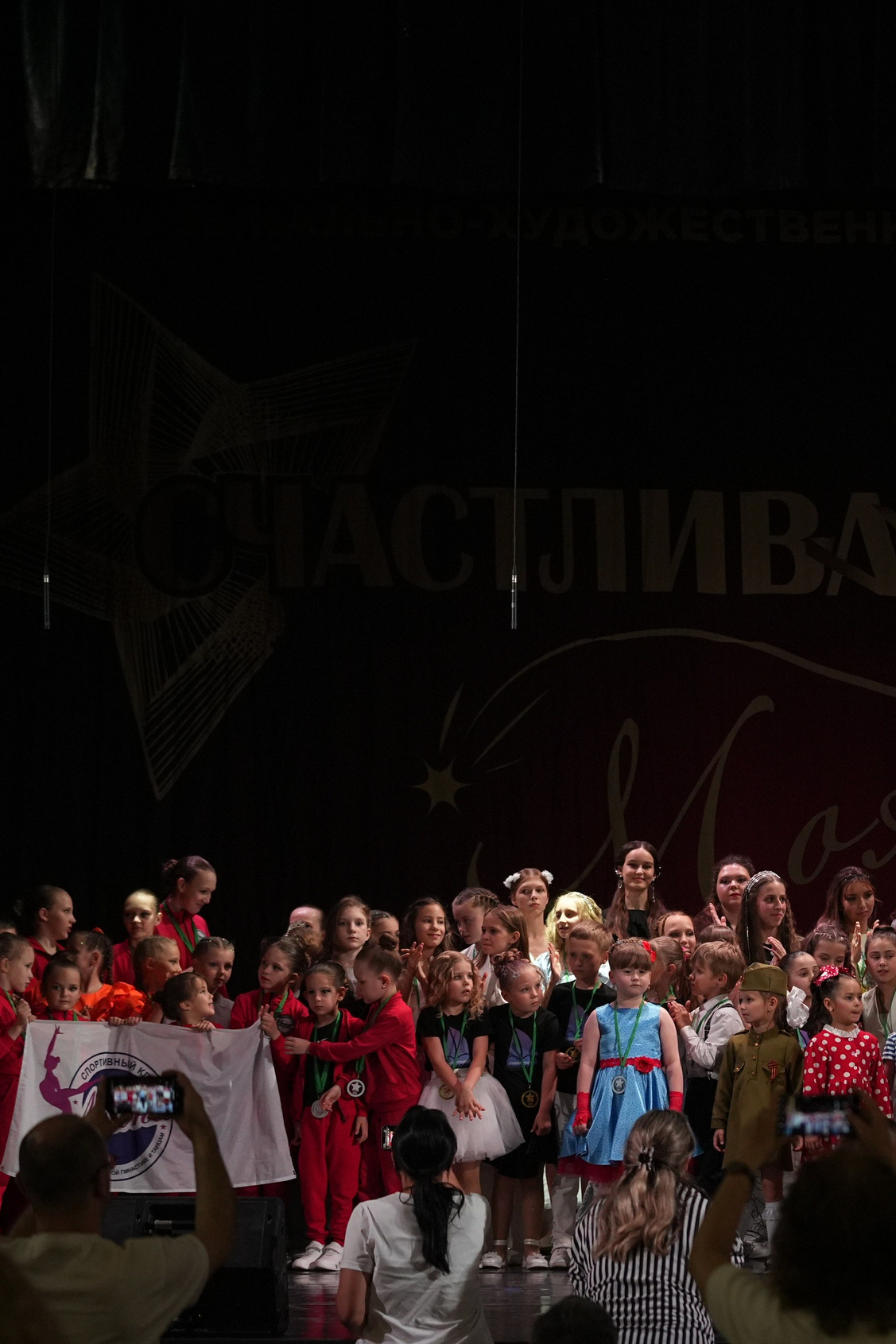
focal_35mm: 106
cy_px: 670
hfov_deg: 12.8
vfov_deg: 19.3
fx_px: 3958
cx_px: 821
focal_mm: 70
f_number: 2.8
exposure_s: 1/250
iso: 2000
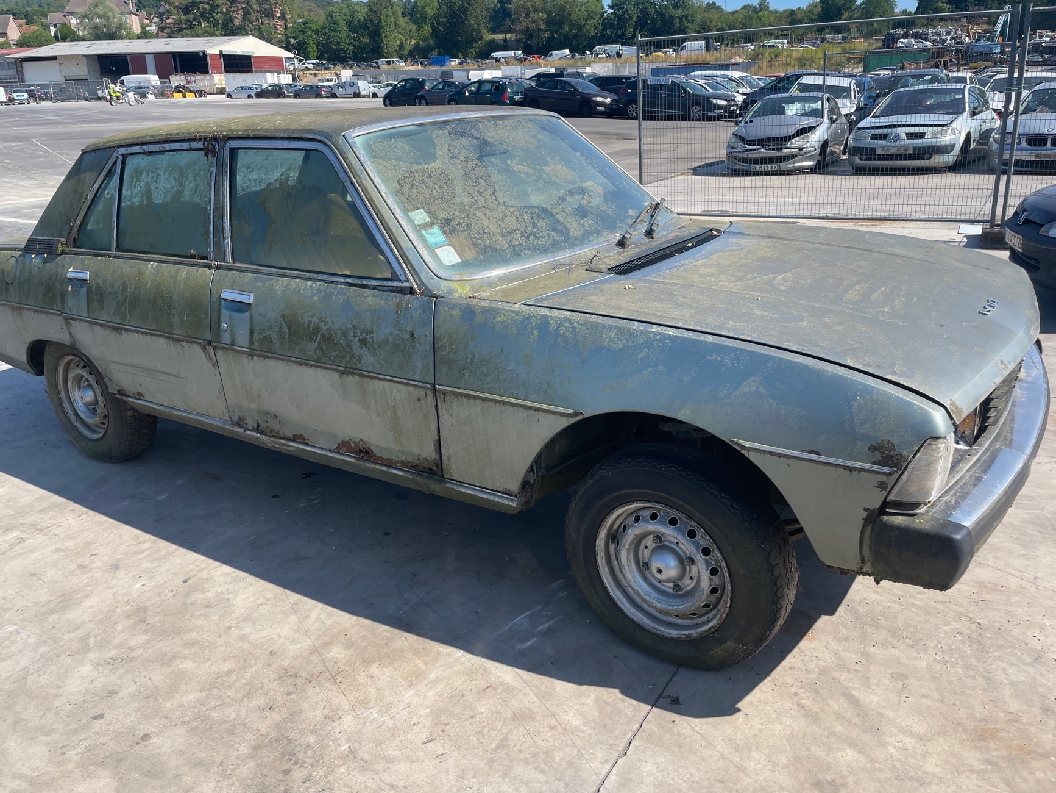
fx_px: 824
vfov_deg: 51.3
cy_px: 382
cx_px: 532
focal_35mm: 27
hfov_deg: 65.3
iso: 32
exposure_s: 1/1887
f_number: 1.6
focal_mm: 4.2
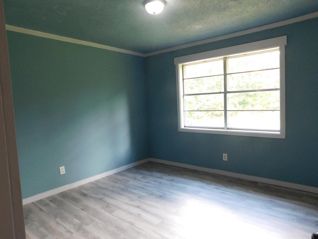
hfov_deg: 73.9
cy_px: 120
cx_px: 159
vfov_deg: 58.9
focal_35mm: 23
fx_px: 211
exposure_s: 1/30
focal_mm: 4
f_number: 3
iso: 250
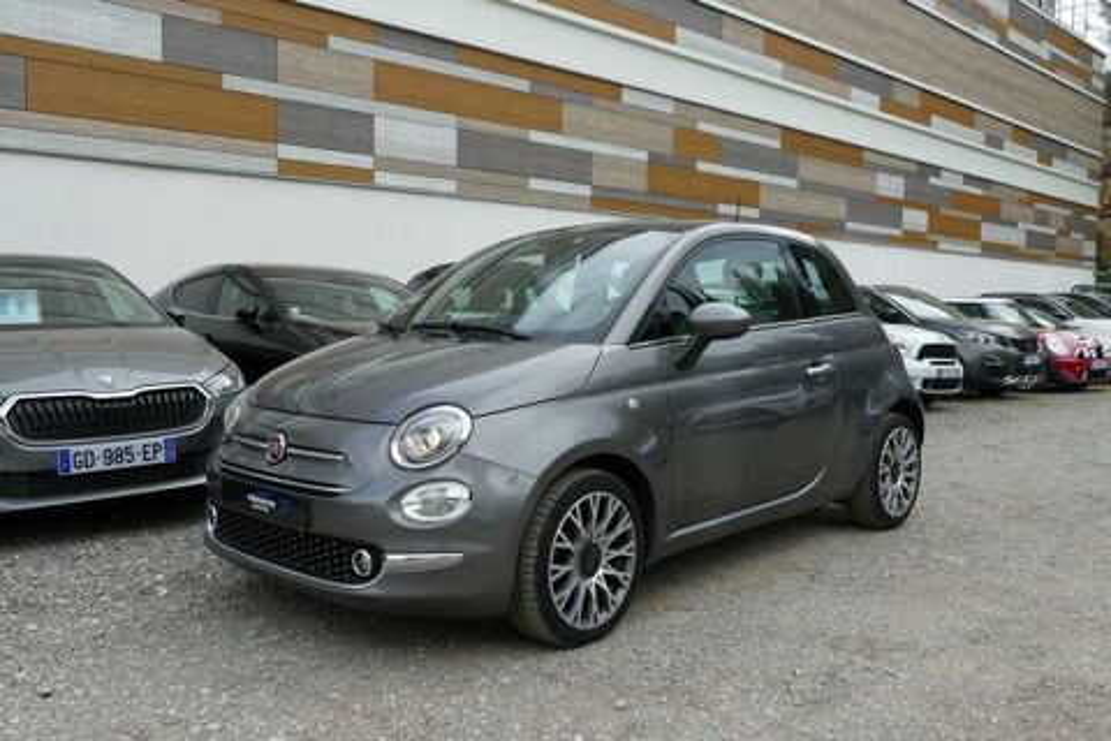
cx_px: 556
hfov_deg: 60.3
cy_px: 370
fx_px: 957
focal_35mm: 31
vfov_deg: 42.3
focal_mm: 11.35
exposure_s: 1/500
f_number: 3
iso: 125
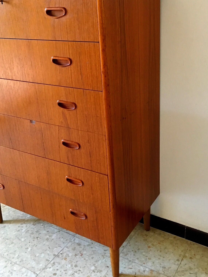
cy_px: 115
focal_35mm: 38
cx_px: 119
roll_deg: +3.7
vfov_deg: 48.7
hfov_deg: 37.7
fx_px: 304
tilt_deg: -21.1
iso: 200
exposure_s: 1/30
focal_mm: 4.15
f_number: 2.2
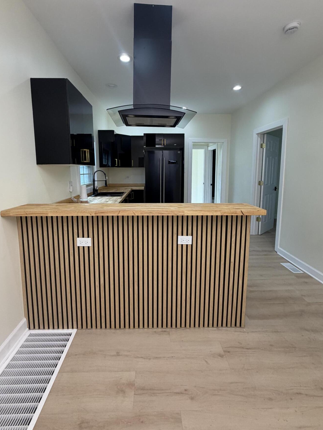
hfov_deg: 78.1
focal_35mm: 16
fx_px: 199
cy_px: 193
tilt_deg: -6.8
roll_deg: +0.6
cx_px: 156
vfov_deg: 94.2
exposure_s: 1/120
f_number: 2.2
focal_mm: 2.22
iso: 125
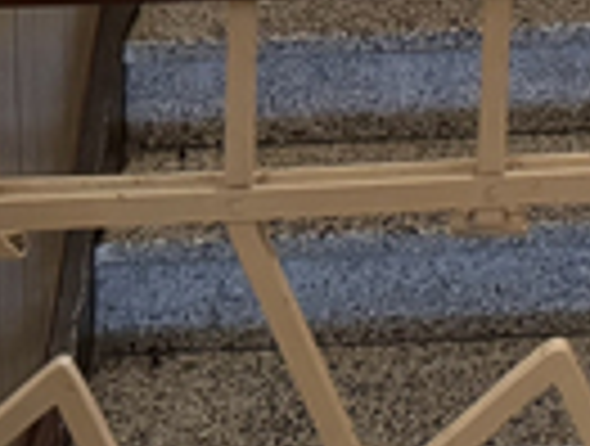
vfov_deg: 9.6
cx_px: 856
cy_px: -633
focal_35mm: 138
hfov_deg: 13.5
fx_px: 2359
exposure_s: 1/50
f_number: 1.78
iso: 640
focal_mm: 6.76
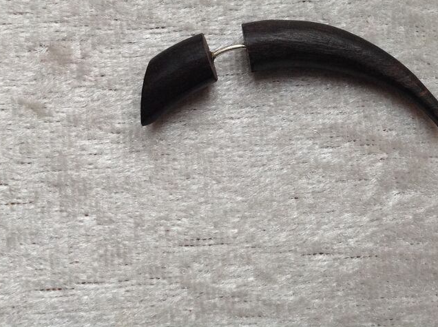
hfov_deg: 34.8
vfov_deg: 26.1
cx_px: 280
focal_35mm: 55
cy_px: 74
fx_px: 695
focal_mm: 4.28
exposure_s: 1/120
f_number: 2.4
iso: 100
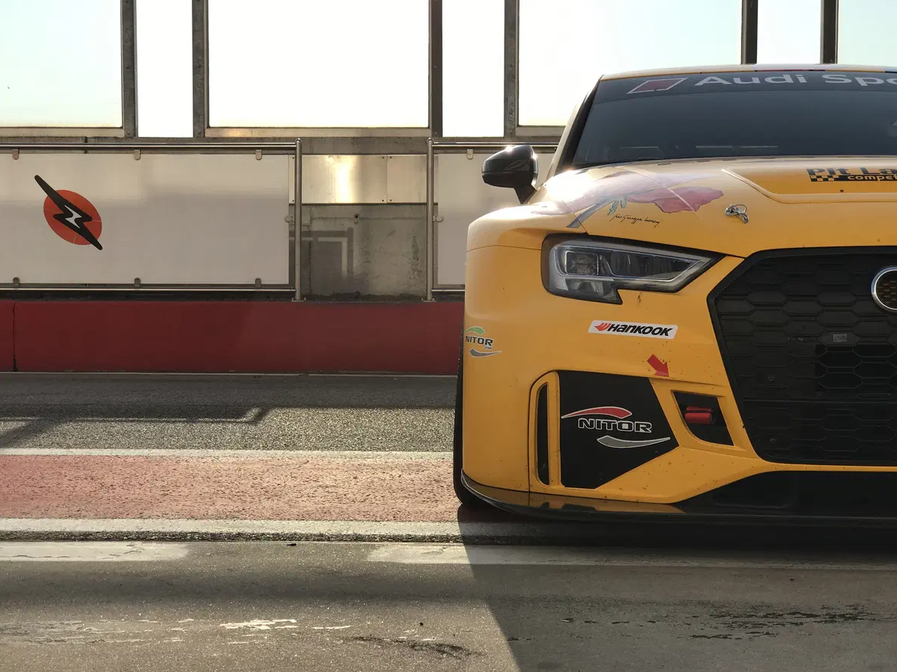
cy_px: 337
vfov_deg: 25.2
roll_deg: +0.3
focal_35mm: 58
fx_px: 1503
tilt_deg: -2.4
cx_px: 454
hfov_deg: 33.2
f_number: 2.8
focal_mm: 6.6
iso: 20
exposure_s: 1/1312
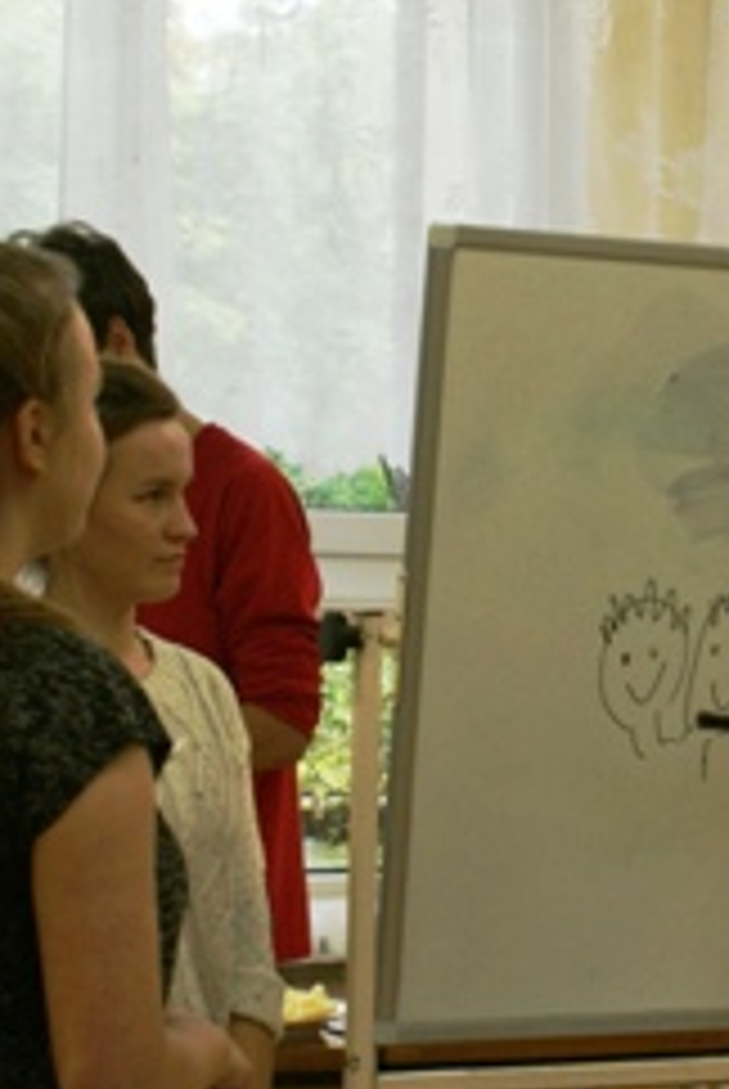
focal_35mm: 111
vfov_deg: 18.4
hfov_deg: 12.3
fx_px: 3362
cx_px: 644
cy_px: 585
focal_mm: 28
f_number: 4.5
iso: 250
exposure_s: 1/80
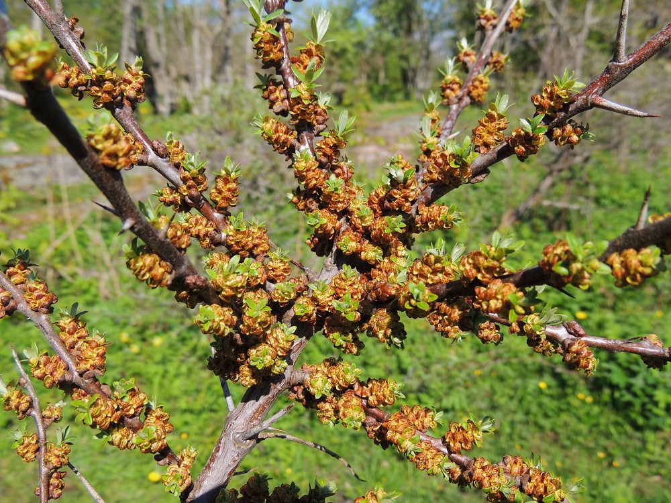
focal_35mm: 30
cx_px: 336
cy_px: 252
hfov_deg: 60.0
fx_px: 582
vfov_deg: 46.8
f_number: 3.1
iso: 100
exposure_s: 1/800
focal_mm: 5.3
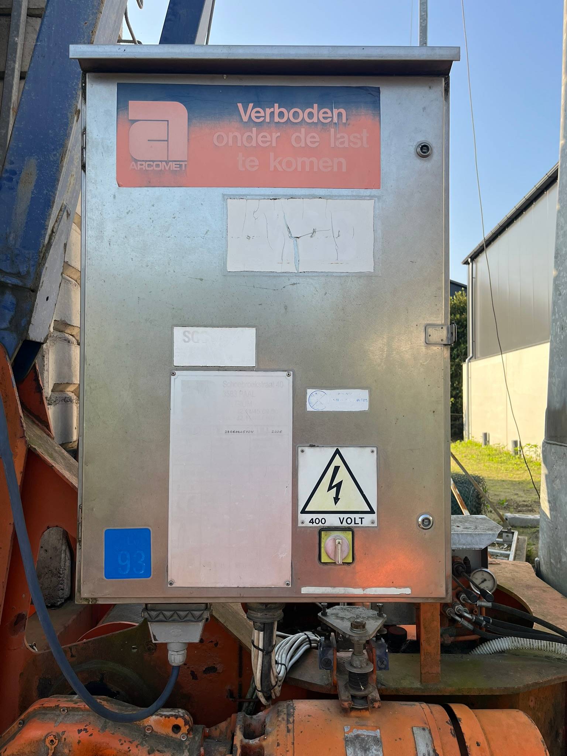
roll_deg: -0.1
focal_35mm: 26
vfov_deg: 67.3
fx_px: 568
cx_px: 284
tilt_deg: +2.0
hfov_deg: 53.1
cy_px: 378
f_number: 1.6
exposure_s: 1/718
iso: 50
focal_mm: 5.1
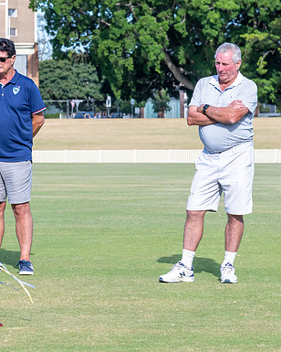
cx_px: 22
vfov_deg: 10.8
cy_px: 185
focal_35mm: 179
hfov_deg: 8.6
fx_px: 1861
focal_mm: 110
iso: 640
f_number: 8
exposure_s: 1/1250
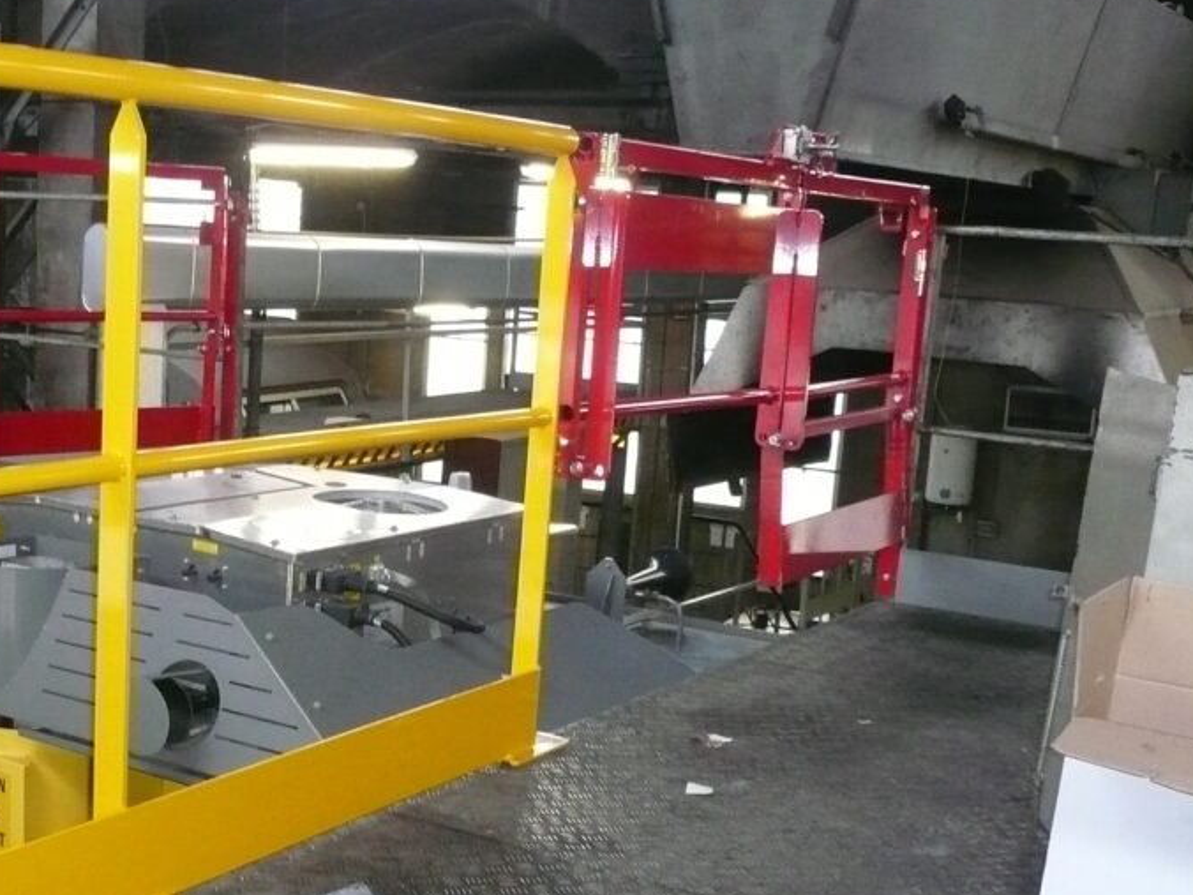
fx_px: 1723
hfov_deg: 37.5
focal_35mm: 50
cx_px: 342
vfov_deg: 28.7
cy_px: 666
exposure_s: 1/30
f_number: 2.8
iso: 320
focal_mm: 4.6
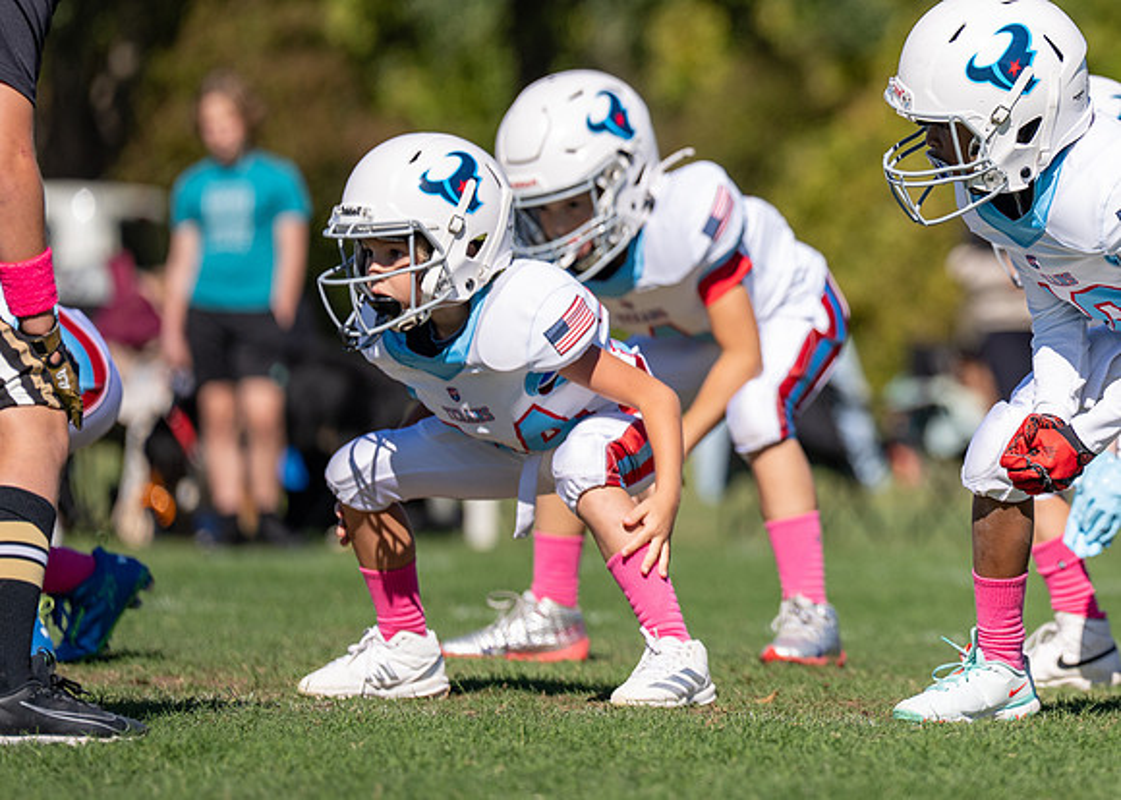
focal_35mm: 406
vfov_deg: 3.5
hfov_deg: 5.0
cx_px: 1161
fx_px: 12918
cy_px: 254
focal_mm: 200
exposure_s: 1/2500
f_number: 2.8
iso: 100
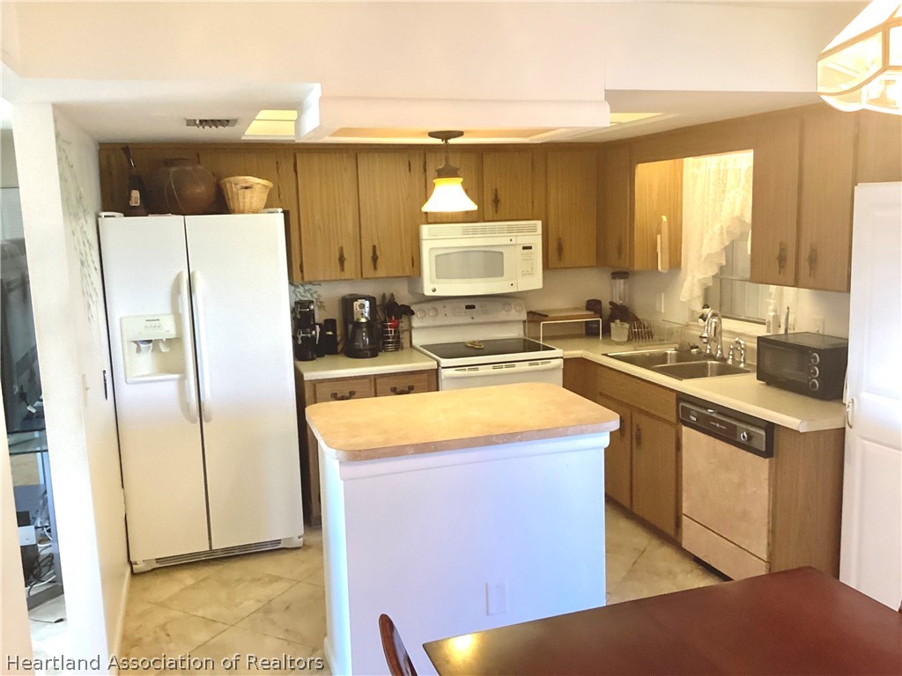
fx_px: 808
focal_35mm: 31
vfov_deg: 45.4
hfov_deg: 58.4
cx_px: 451
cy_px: 338
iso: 250
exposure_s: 1/60
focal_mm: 3.3
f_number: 2.4
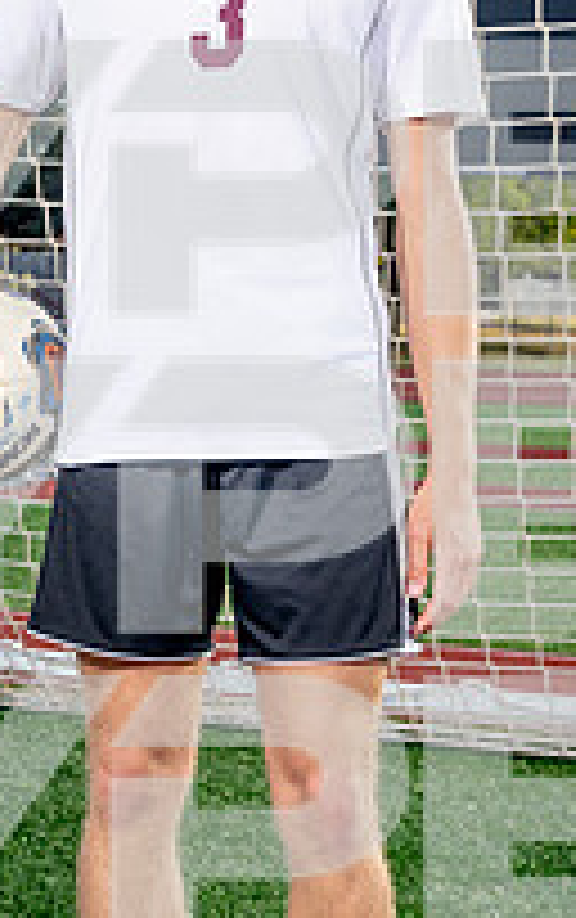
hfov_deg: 12.9
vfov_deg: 20.6
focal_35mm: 101
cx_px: 68
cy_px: 500
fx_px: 2530
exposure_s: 1/250
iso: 100
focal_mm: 45
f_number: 6.3
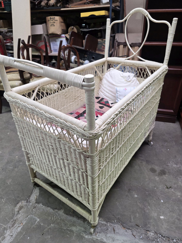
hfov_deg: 58.9
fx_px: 161
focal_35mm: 23
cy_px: 122
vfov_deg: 73.9
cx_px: 91
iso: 160
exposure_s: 1/180
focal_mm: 6.3
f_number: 1.7
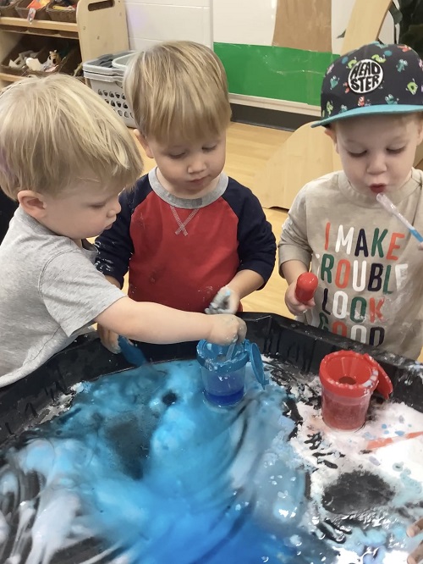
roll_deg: -2.7
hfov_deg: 45.5
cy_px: 282
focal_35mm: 31
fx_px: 505
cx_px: 212
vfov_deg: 58.3
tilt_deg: -32.8
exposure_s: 1/50
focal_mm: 3.3
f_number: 2.4
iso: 160
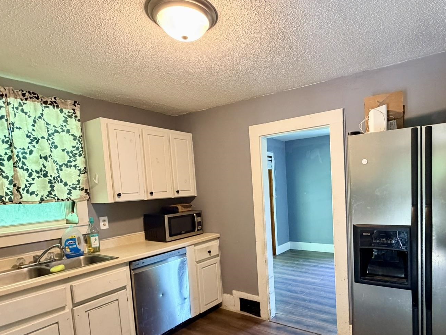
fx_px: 283
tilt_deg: -4.8
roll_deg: +3.8
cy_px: 211
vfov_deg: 60.2
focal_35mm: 22
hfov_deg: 75.6
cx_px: 266
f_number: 2.2
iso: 400
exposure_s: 1/60
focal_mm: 2.22
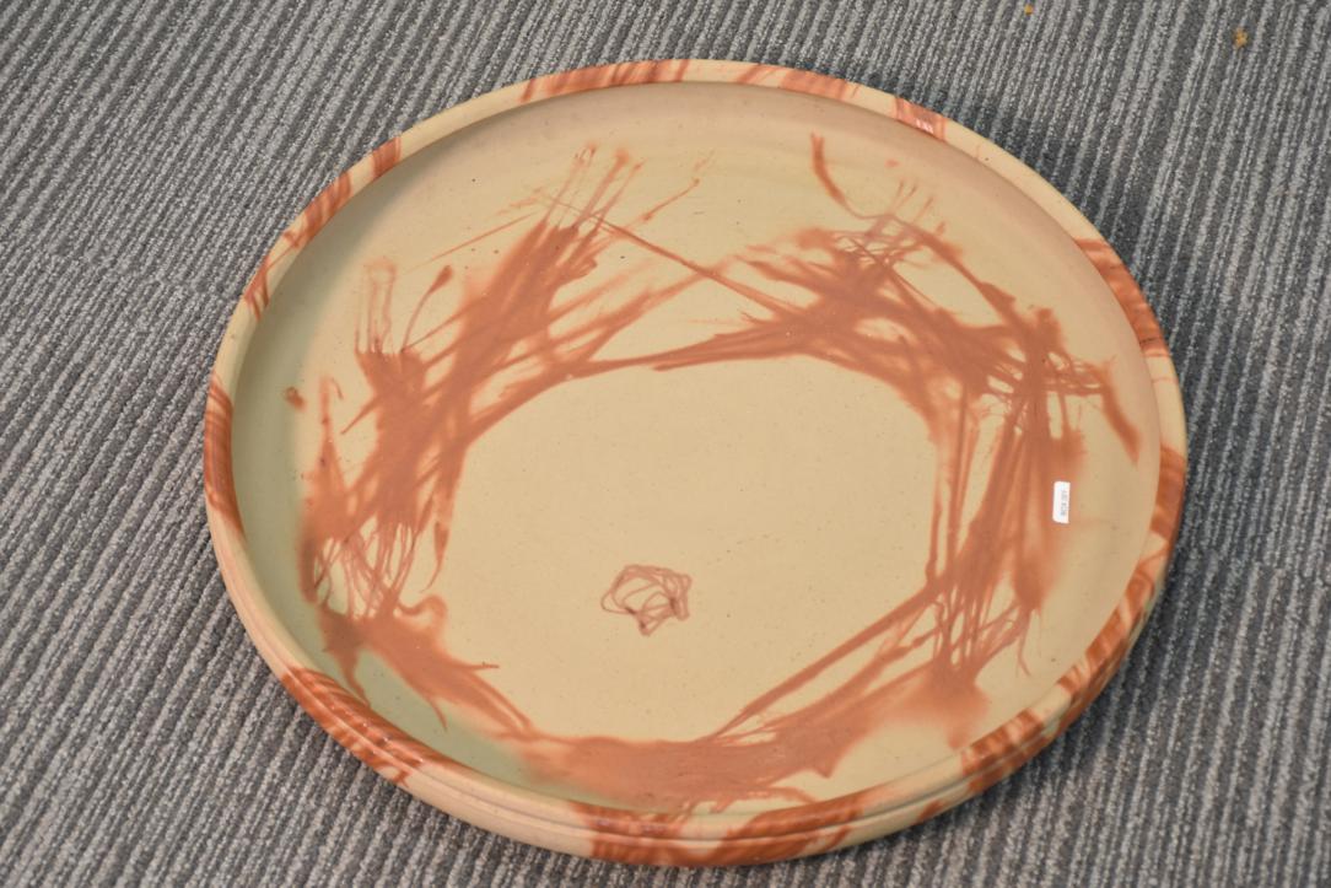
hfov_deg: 31.9
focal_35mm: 63
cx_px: 666
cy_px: 444
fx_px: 2329
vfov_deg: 21.6
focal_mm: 42
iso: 400
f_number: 4.5
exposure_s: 1/40
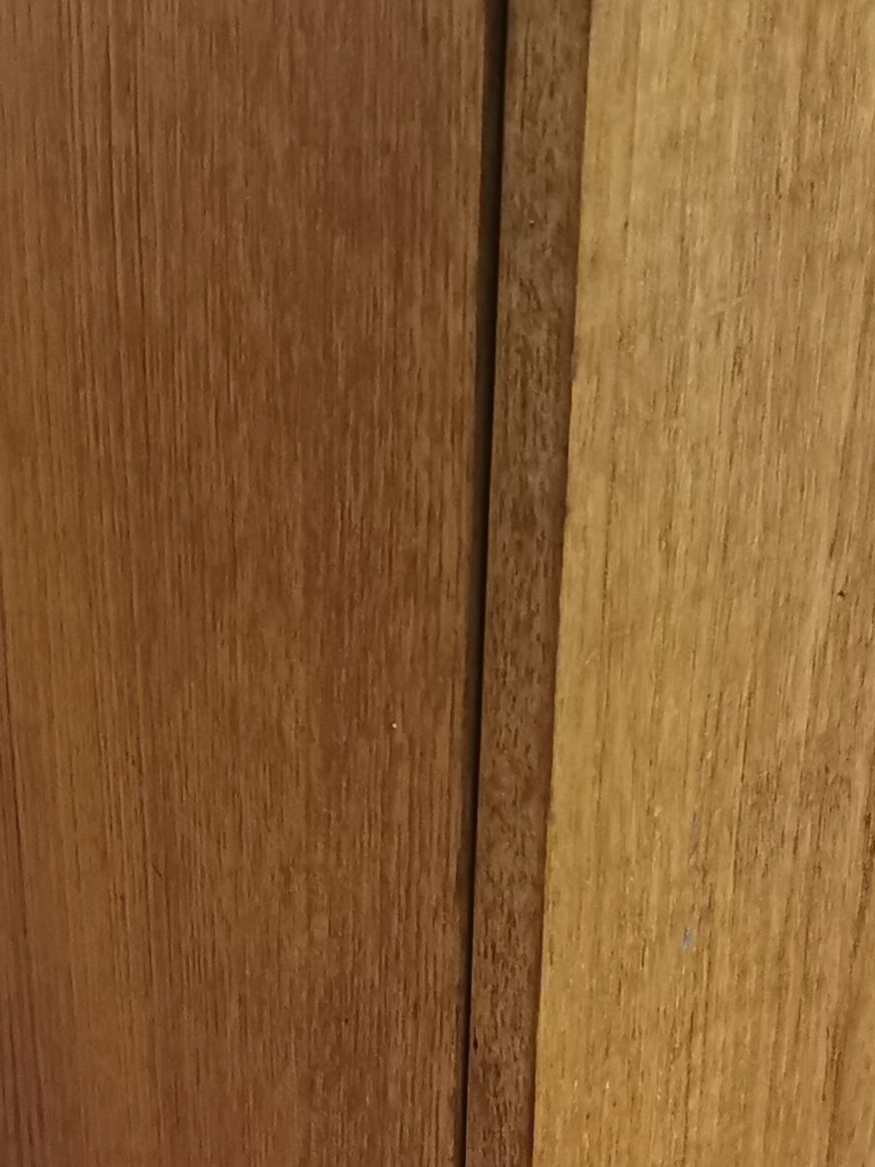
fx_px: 2833
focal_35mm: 84
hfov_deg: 17.3
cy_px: 786
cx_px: 108
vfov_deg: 23.2
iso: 1000
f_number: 1.6
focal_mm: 5.56
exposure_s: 1/24
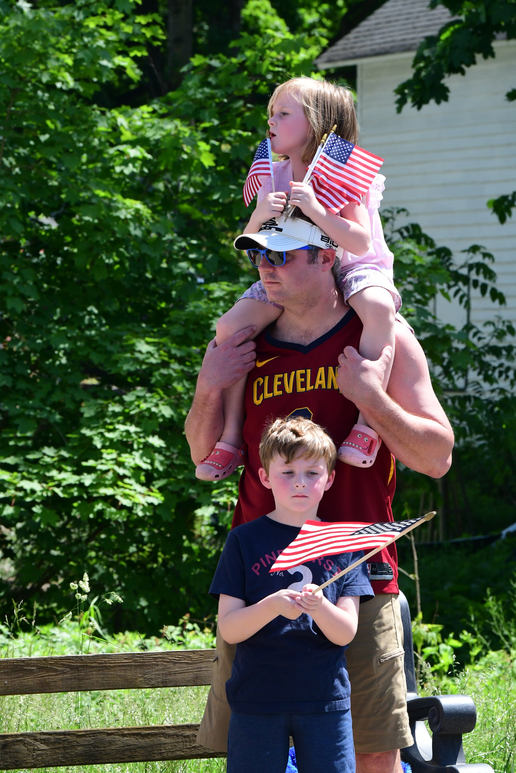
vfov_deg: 9.8
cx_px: 258
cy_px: 386
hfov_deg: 6.5
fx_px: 4515
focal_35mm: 210
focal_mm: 140
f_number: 11
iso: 1250
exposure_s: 1/800
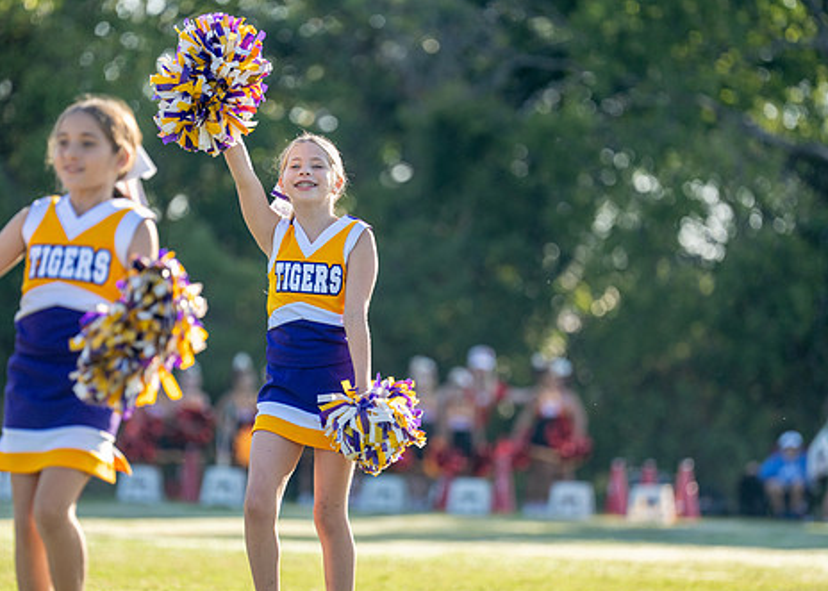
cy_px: 338
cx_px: 362
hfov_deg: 8.6
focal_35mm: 235
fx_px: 5524
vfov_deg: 6.1
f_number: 2.8
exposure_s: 1/2000
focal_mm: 176
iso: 400
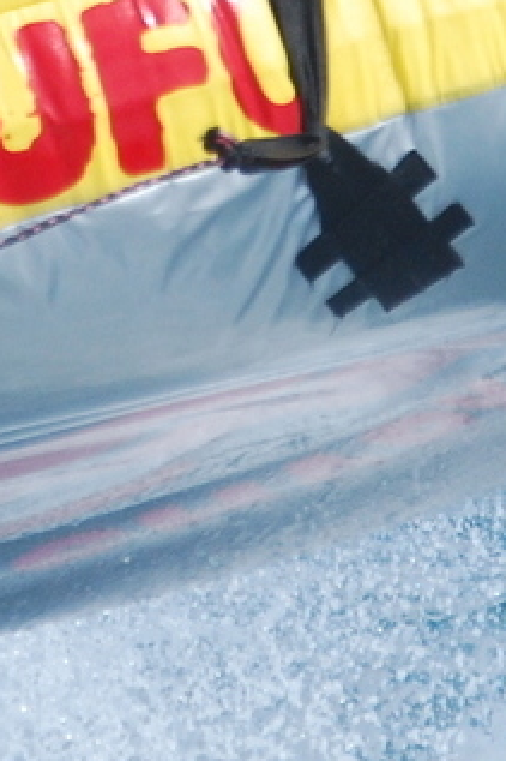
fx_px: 9750
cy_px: 157
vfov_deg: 4.5
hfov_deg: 3.0
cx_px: -138
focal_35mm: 462
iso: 400
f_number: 6.3
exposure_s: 1/1600
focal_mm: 116
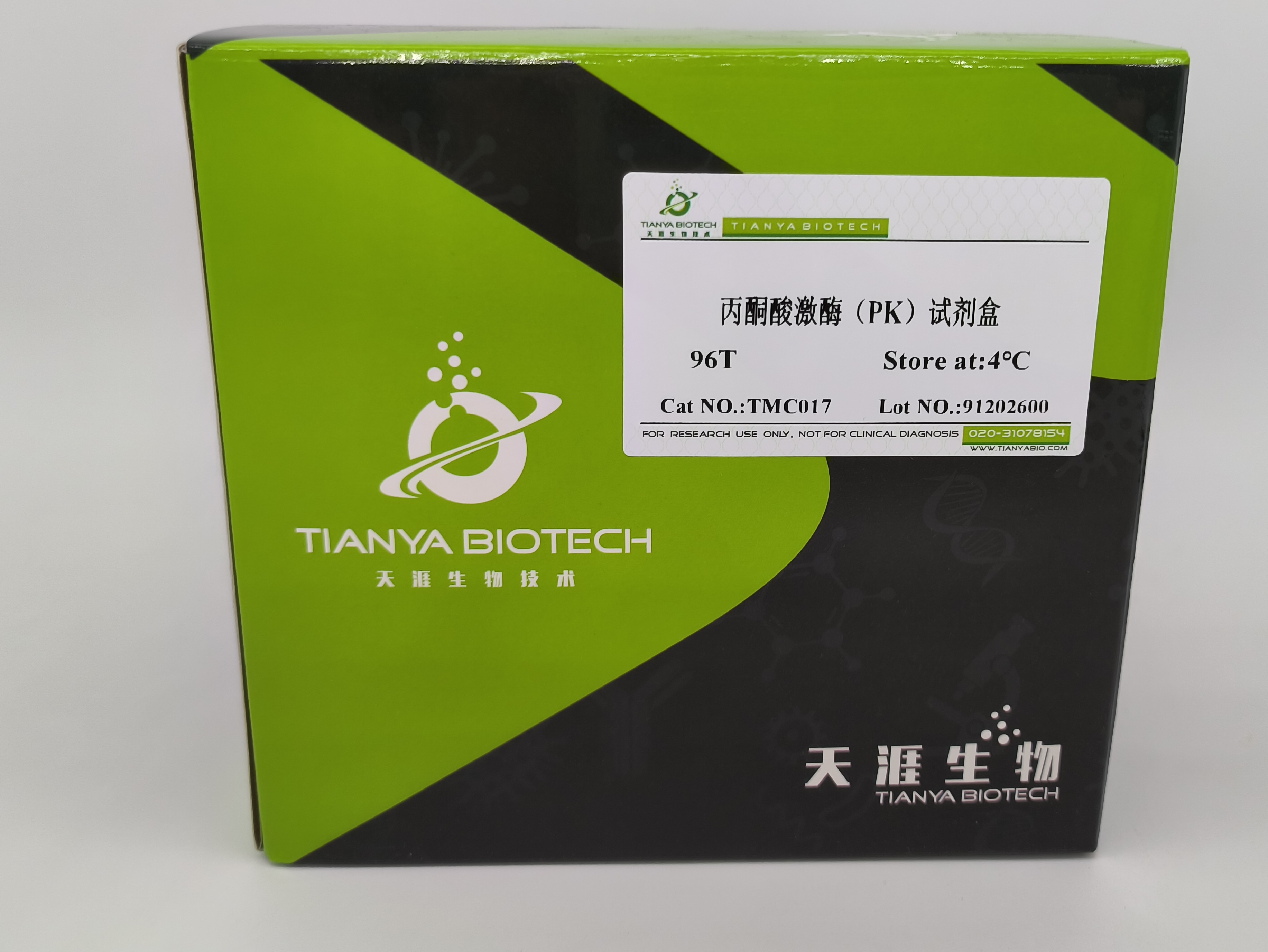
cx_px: 675
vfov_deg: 48.1
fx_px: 1063
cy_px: 399
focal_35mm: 29
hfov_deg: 61.6
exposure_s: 1/100
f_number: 1.79
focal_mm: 4.69
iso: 94
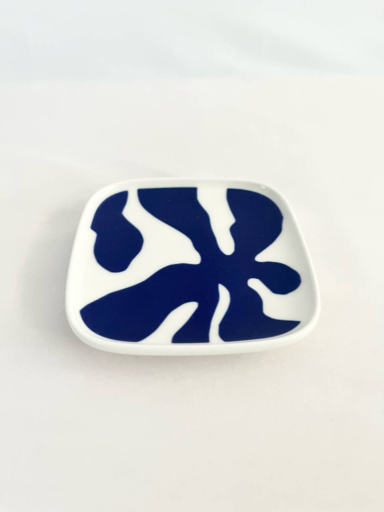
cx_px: 192
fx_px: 385
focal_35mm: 26
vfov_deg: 67.3
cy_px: 256
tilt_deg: -46.1
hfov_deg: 53.1
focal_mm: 5.1
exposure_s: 1/56
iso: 500
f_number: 1.6
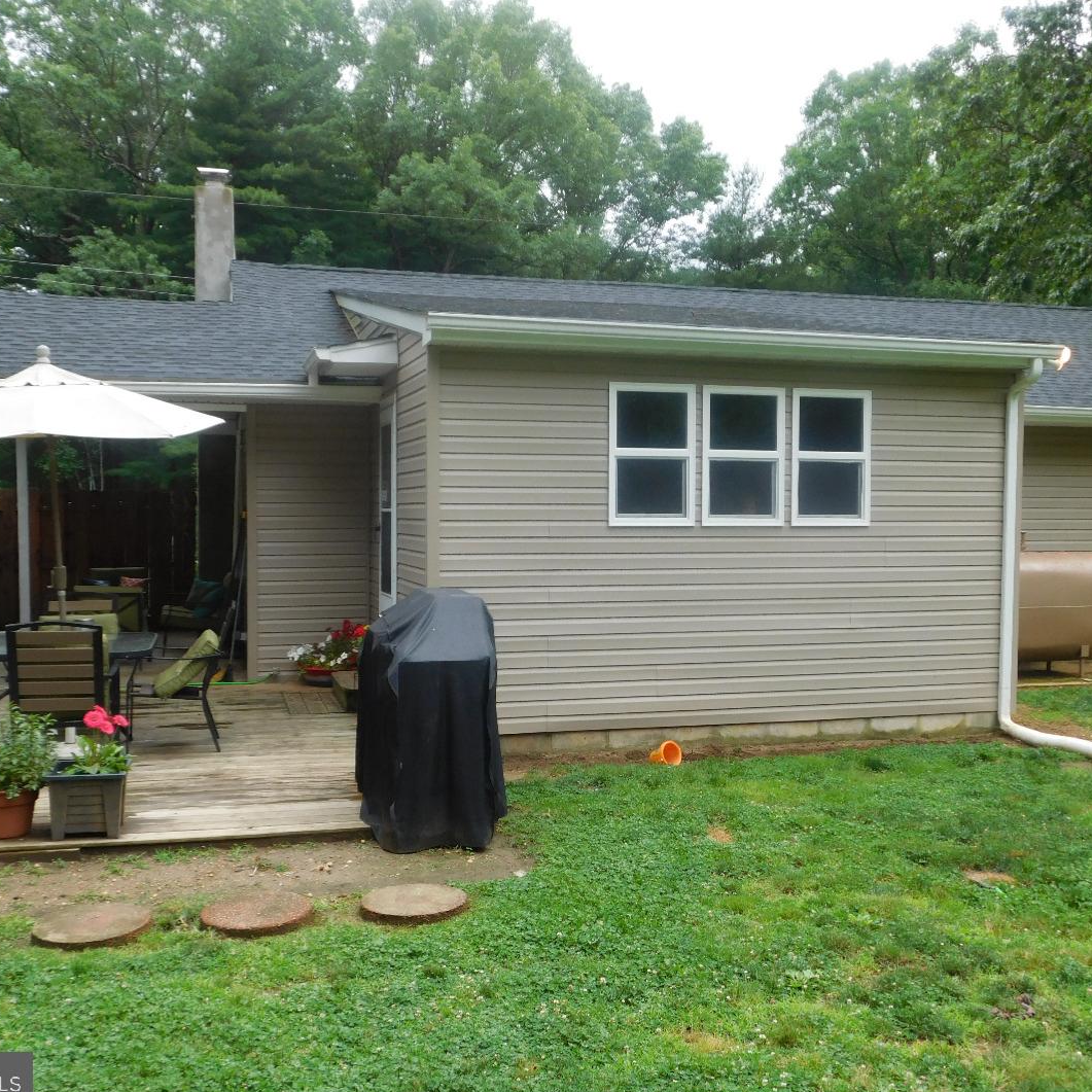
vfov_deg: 46.0
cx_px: 594
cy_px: 555
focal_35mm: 36
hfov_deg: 46.0
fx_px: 1285
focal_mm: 5.3
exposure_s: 1/400
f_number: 3.2
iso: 125
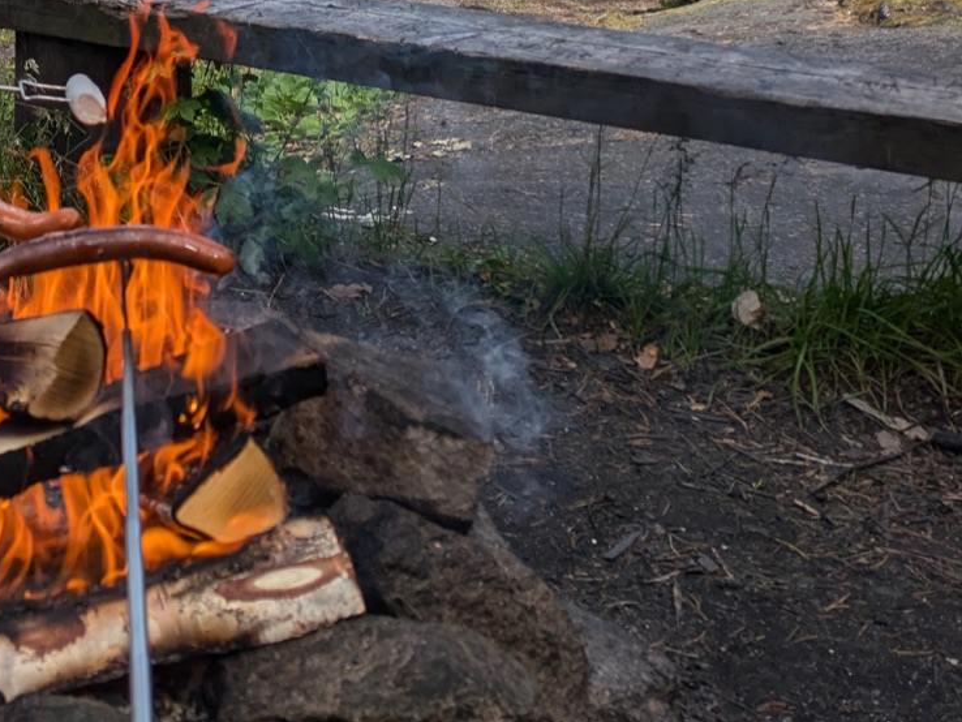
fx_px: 1696
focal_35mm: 61
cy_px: -42
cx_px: 155
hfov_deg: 30.7
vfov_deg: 22.8
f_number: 1.89
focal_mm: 5.43
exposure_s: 1/1821
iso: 45
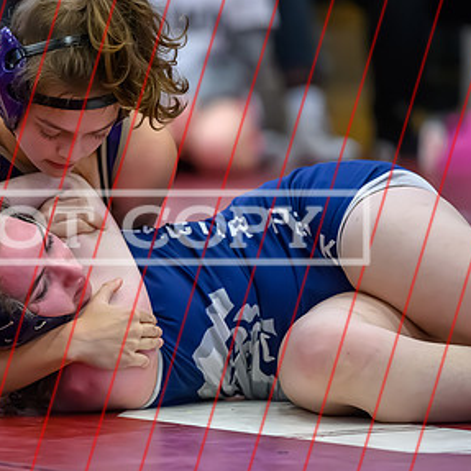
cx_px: 64
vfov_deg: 5.1
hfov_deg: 5.1
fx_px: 5280
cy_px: 239
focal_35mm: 343
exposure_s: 1/640
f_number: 2.8
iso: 10000
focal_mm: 200
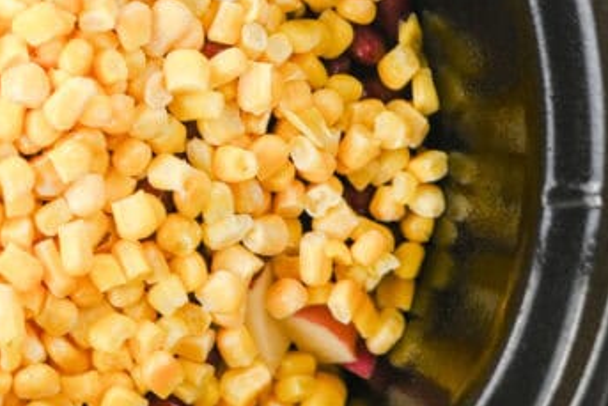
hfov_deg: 13.6
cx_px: 35
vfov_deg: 9.1
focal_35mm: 149
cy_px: -46
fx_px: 2517
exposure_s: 1/100
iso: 450
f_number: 4
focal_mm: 50
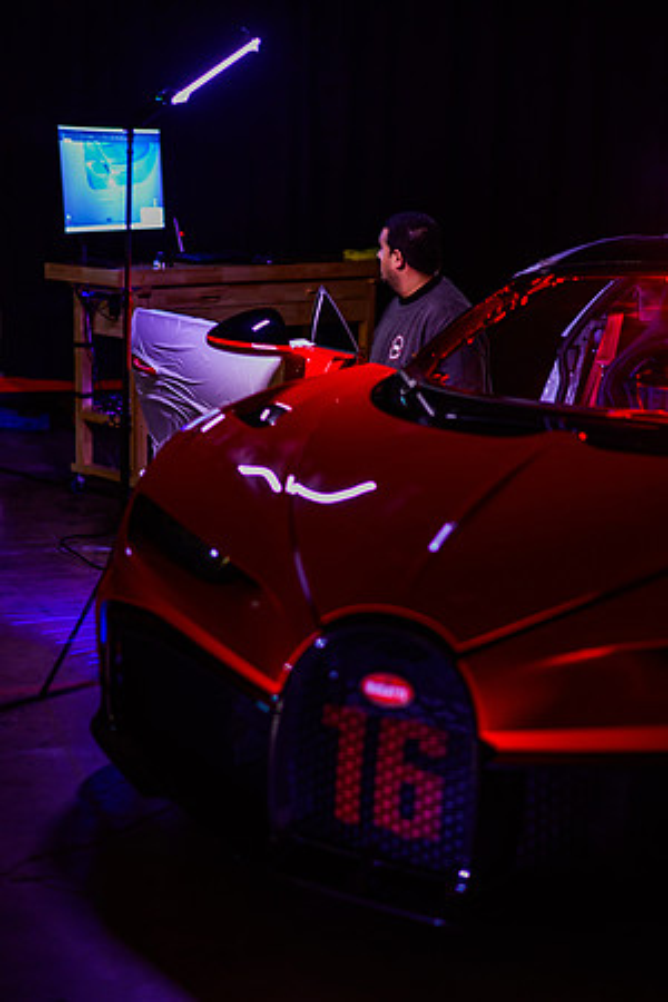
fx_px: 1614
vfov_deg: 34.5
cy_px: 501
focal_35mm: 58
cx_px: 334
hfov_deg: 23.4
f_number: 1.4
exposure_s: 1/30
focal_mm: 58
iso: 1600
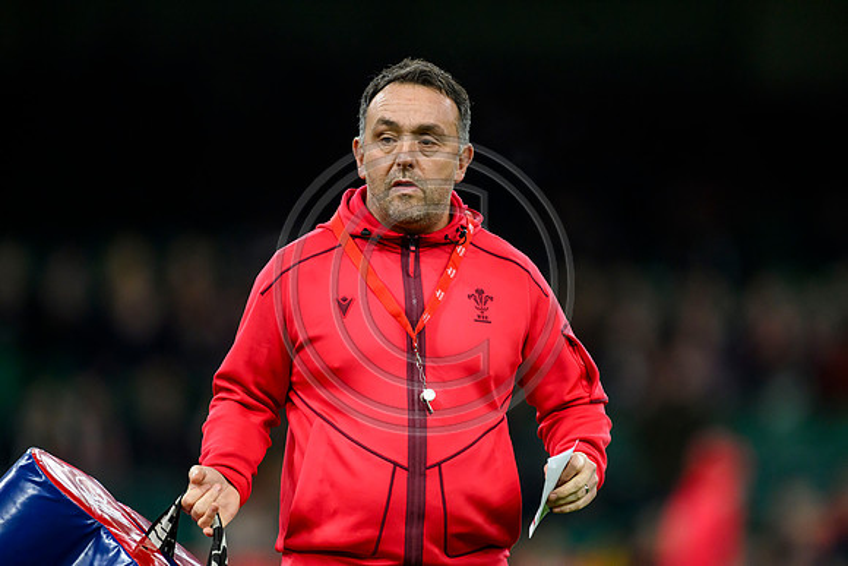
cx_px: 424
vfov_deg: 2.5
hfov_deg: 3.7
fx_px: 13194
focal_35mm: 560
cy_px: 283
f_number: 4
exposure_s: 1/1250
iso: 4000
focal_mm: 560
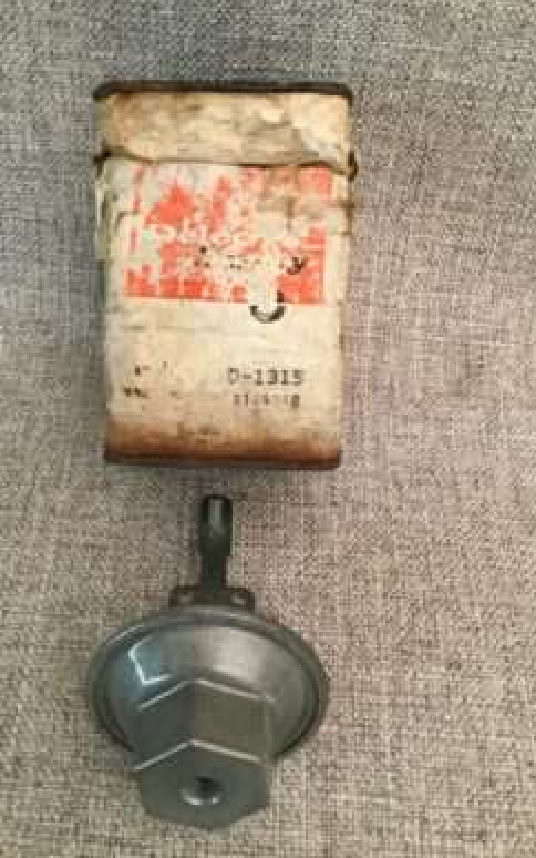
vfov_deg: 56.7
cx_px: 244
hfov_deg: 37.3
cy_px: 432
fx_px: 794
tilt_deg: -57.3
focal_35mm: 34
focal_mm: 3.3
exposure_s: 1/30
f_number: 2.4
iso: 160
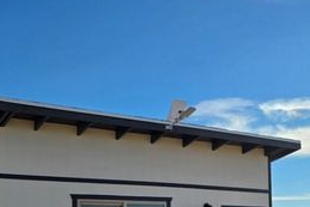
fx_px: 508
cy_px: 178
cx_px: 238
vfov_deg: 22.6
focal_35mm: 59
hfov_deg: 33.1
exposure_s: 1/5000
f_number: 1.8
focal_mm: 5.4
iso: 25
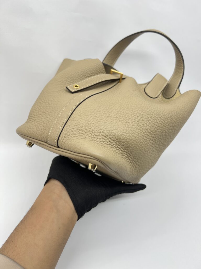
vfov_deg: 67.3
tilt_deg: -33.8
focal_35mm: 26
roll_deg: -11.7
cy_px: 134
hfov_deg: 53.1
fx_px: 201
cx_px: 100
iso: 40
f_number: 1.5
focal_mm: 5.7
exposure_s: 1/100
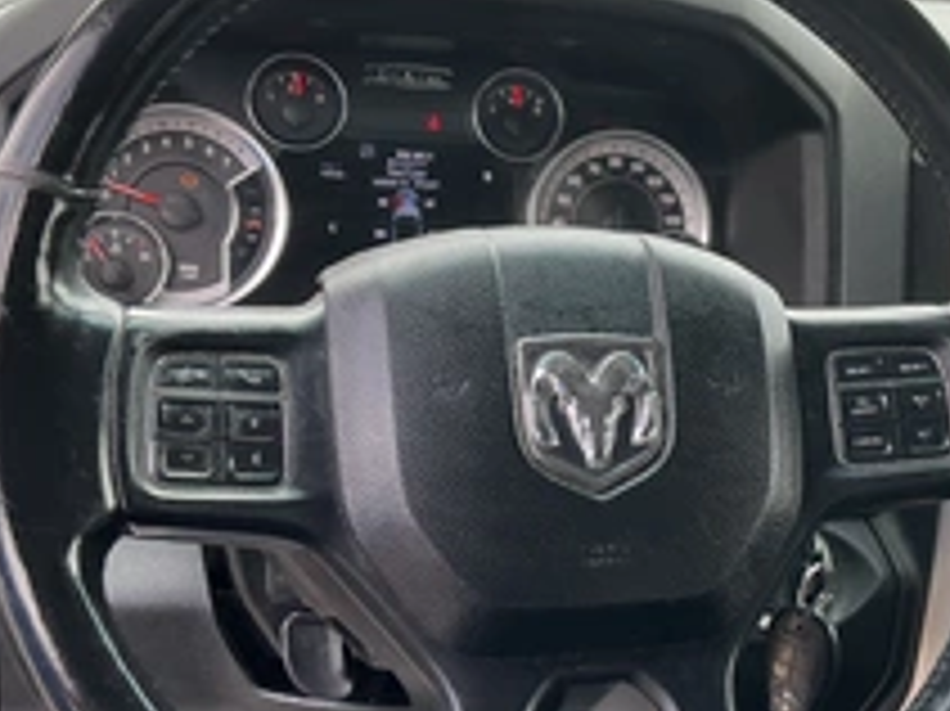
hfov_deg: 35.8
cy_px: 400
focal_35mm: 53
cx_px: 648
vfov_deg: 27.5
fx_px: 1454
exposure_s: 1/133
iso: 25
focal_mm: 3
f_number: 1.8
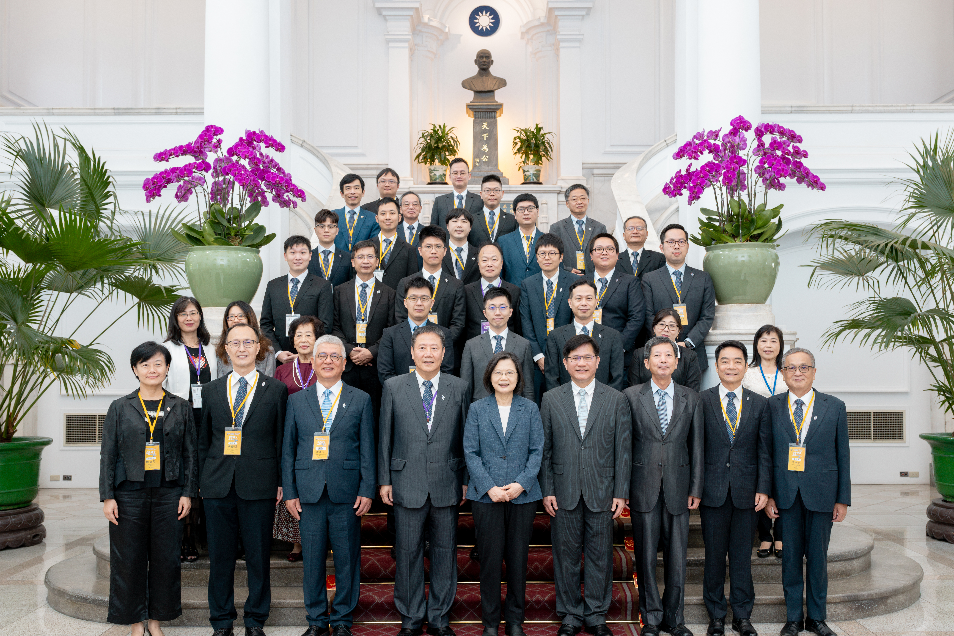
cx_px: 487
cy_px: 350
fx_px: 916
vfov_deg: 38.2
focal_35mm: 35
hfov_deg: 55.0
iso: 1600
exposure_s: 1/100
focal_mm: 30.5
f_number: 5.6
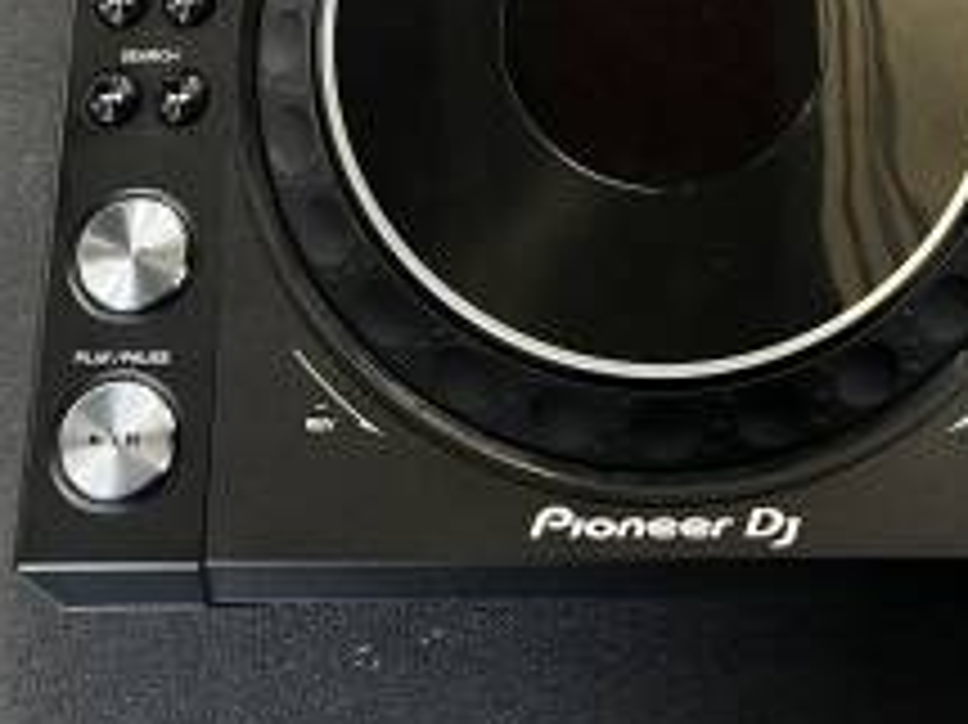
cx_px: 684
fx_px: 1761
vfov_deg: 22.2
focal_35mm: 63
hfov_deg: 30.4
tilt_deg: -75.4
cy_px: -31
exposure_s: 1/40
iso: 400
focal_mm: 5.1
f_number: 1.6
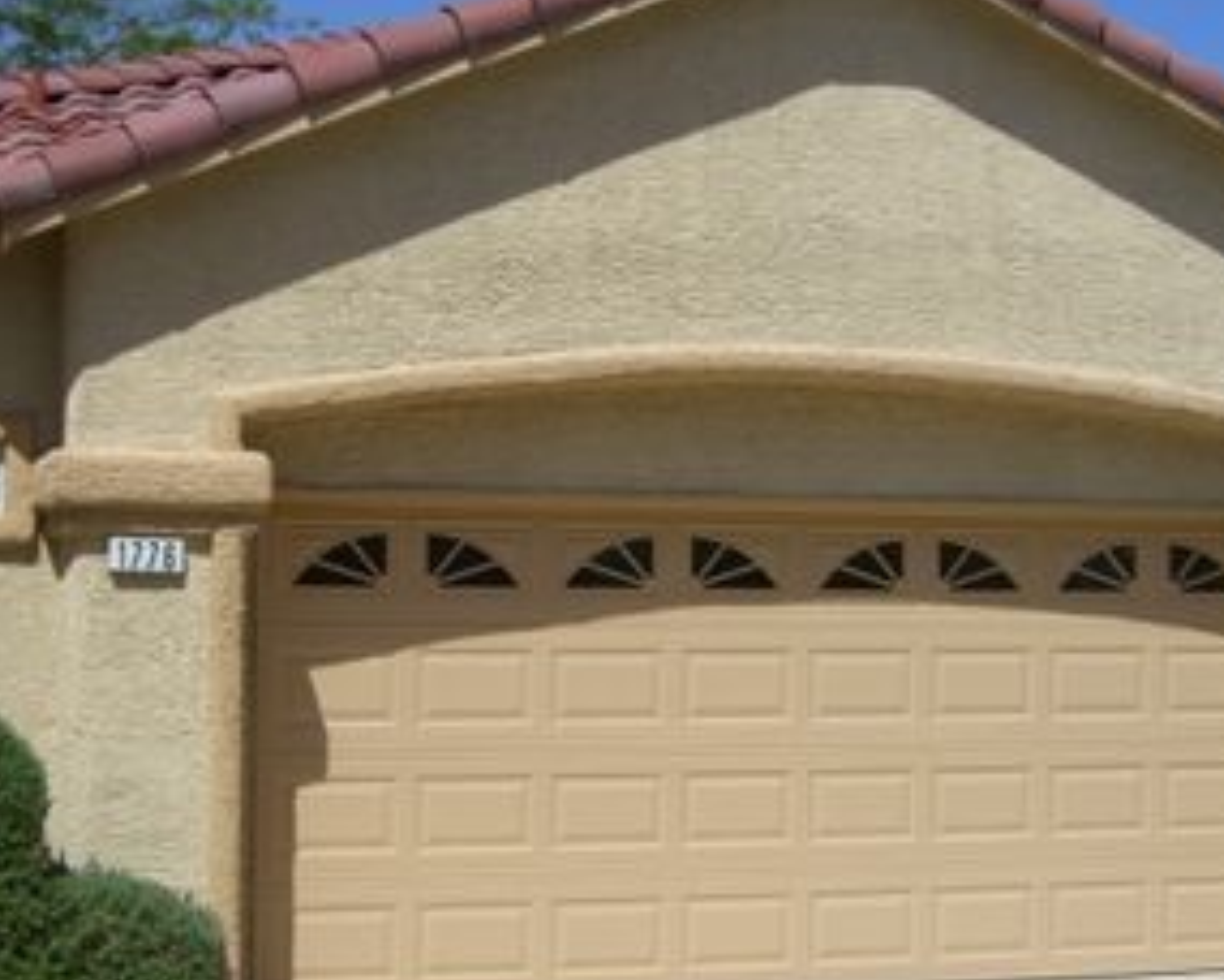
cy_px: 582
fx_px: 2355
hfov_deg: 29.1
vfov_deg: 23.5
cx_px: 507
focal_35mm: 65
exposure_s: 1/250
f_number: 8
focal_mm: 7.9
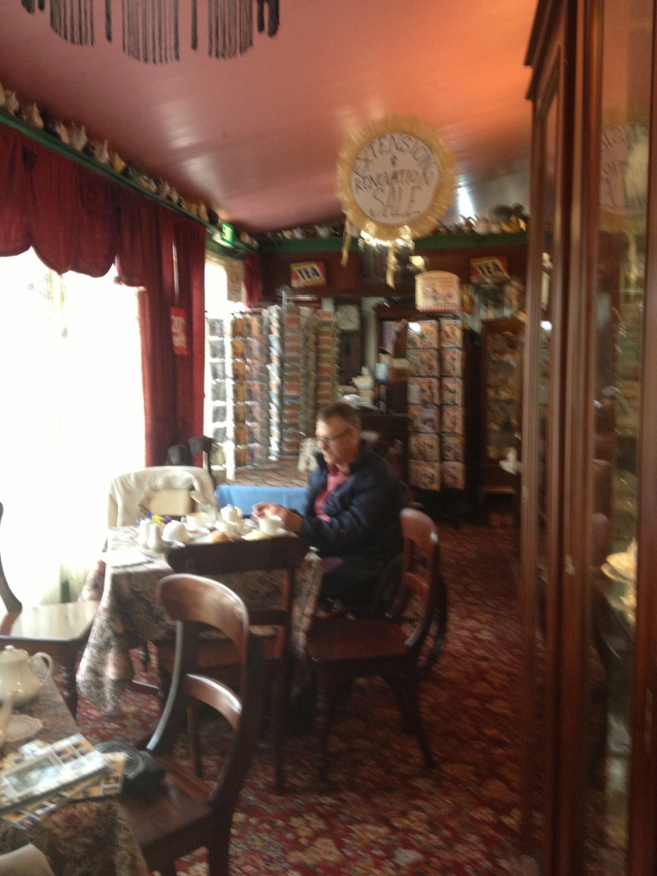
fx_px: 886
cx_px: 328
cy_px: 438
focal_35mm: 35
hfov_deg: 40.7
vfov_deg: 52.6
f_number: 2.4
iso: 160
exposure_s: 1/20
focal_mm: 4.28
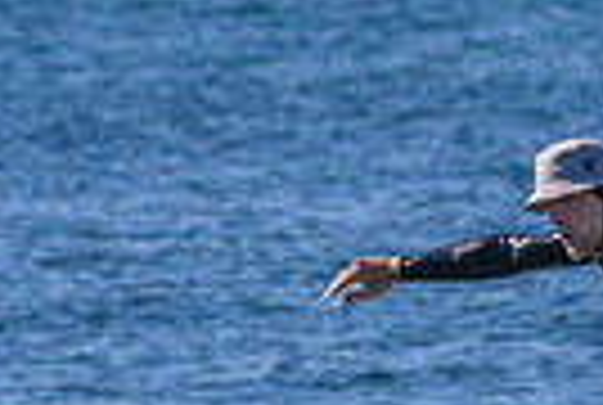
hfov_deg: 0.7
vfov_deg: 0.5
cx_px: 392
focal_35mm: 2900
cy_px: 525
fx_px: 48683
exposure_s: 1/2000
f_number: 11
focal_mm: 530
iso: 1250
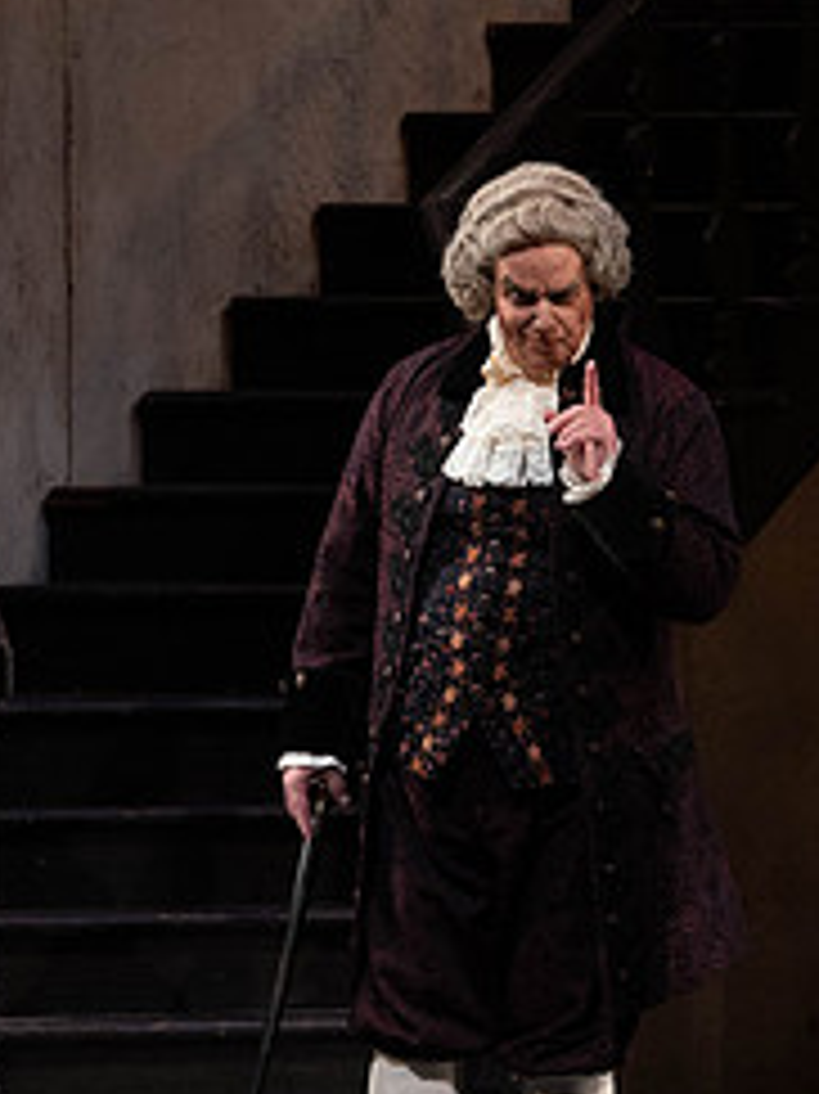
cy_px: 687
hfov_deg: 3.6
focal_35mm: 411
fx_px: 12977
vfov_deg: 4.8
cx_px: 918
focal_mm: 179
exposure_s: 1/250
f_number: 8
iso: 3200
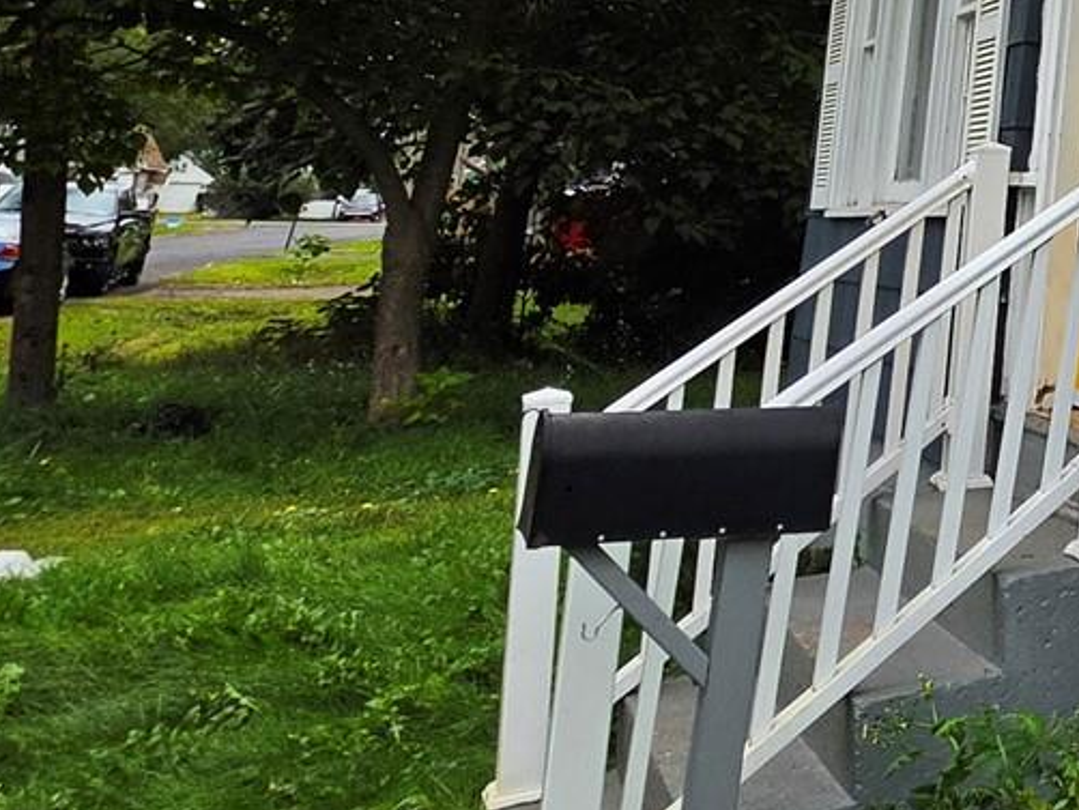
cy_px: -176
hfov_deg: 25.1
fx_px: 1653
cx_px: 1707
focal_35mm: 53
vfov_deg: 24.7
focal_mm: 2.2
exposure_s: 1/2797
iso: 32
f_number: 1.9
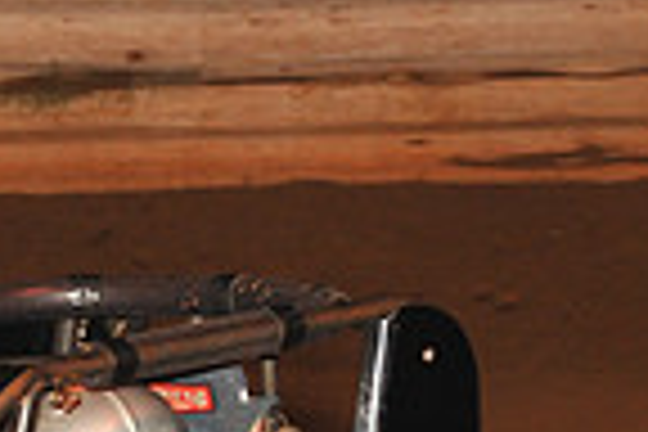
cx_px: -324
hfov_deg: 4.1
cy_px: 668
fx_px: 9053
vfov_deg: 2.7
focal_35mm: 503
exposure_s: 1/320
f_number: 6.3
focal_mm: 125
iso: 1000
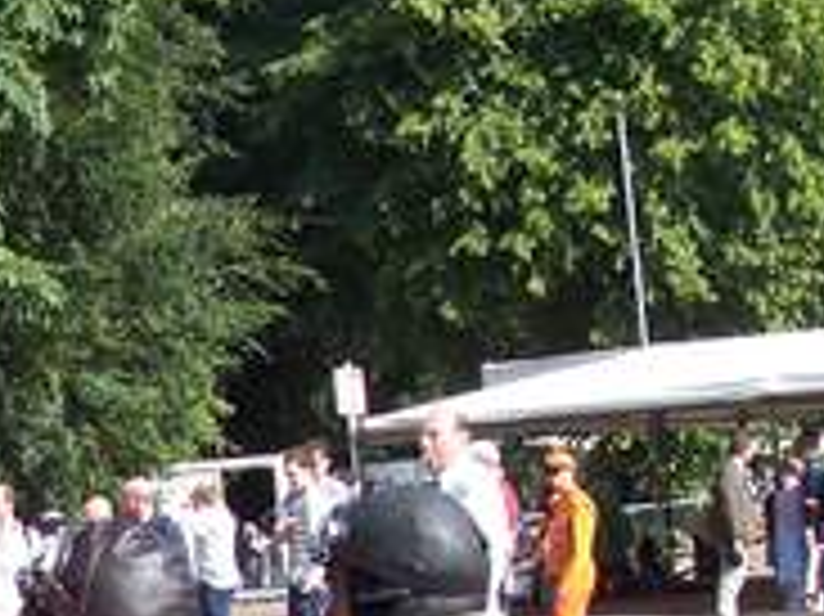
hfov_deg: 14.4
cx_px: -131
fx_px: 3164
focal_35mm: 133
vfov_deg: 10.8
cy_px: 877
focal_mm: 8
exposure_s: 1/350
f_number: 4.8
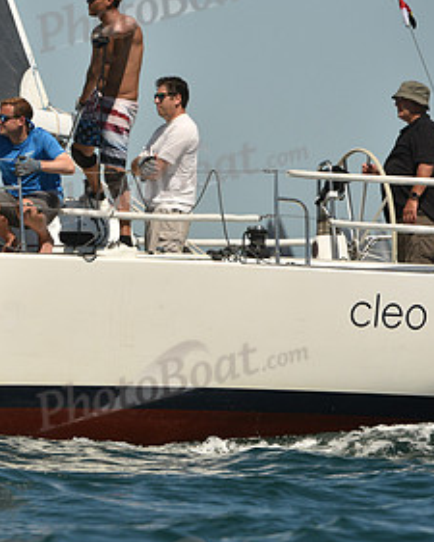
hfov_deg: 2.4
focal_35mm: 658
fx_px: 10559
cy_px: 308
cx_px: -62
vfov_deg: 2.9
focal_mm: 340
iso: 250
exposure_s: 1/1600
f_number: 7.1
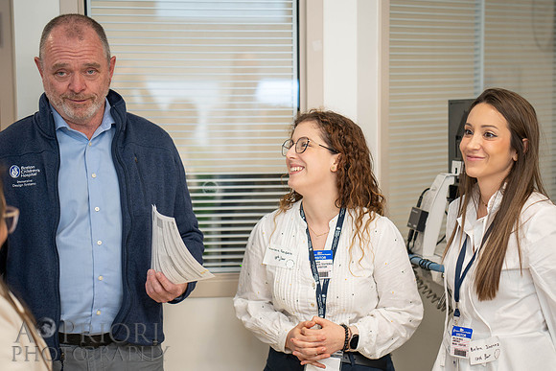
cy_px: 198
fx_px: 1427
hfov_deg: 22.0
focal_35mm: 92
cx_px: 299
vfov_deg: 14.8
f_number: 1.8
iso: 250
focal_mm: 85
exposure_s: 1/125
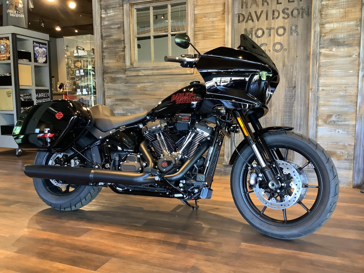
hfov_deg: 58.4
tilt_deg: -8.4
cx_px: 182
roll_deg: -0.2
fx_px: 326
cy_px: 136
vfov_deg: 45.4
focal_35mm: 31
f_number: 2.4
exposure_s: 1/50
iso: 400
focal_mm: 3.3
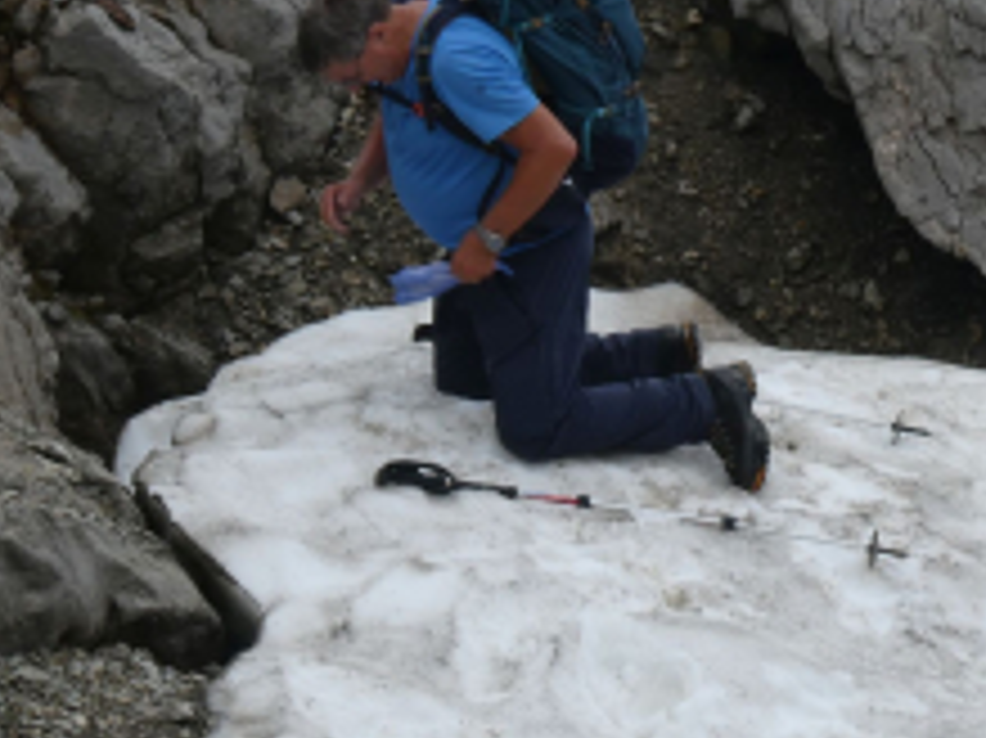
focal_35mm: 312
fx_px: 8882
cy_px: 382
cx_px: 660
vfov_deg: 4.8
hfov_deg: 6.4
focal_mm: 28.7
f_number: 5.5
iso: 80
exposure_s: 1/160
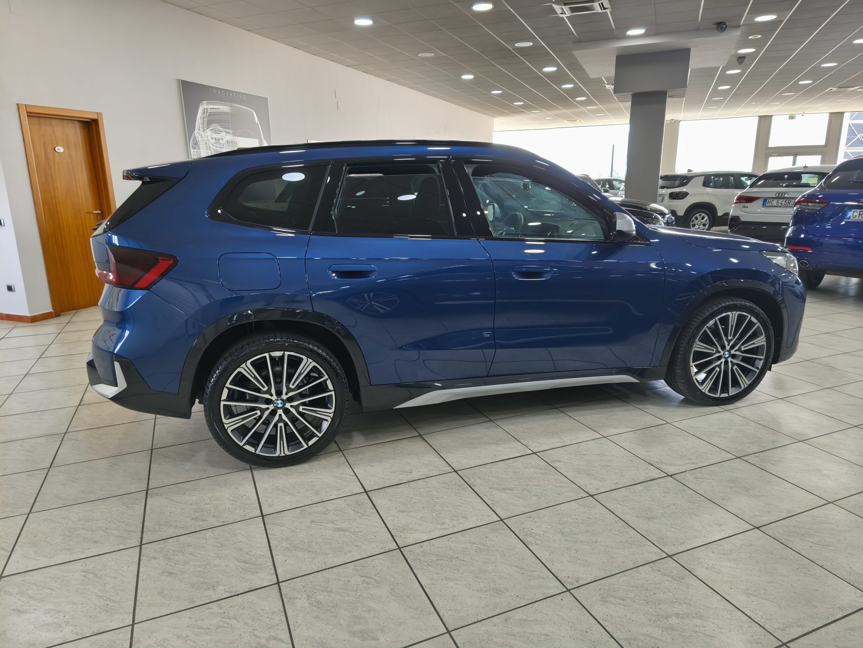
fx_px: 573
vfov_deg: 58.9
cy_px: 324
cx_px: 432
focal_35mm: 23
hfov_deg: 73.9
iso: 640
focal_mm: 5.35
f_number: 1.7
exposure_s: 1/50
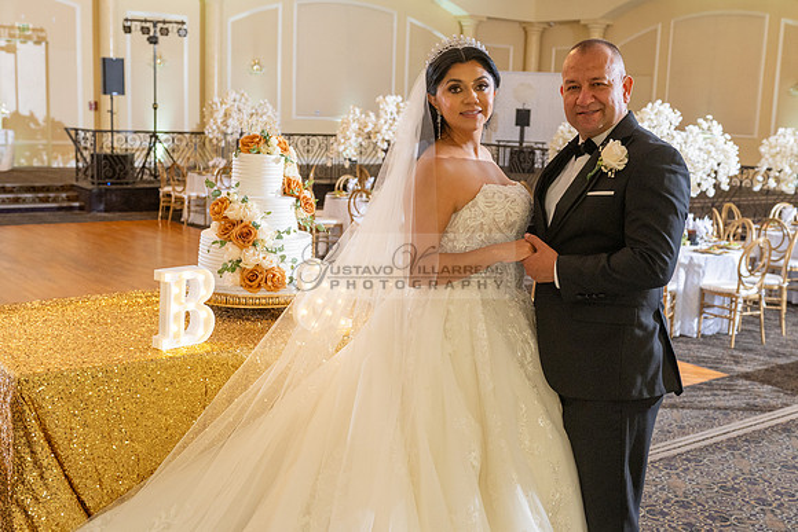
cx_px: 427
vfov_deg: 30.0
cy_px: 268
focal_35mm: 45
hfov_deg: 43.7
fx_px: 994
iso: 800
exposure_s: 1/125
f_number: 4
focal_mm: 34
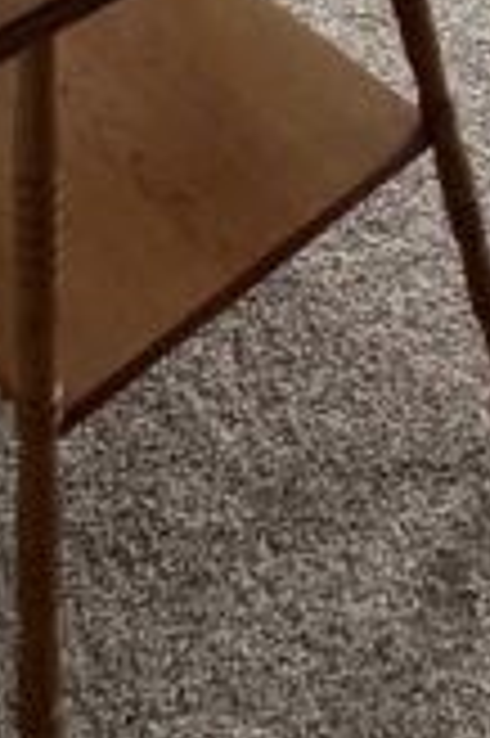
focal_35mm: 71
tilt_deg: -6.6
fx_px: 1453
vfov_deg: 17.9
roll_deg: +1.8
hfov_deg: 19.1
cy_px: -792
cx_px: 198
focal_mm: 2.22
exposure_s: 1/99
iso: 250
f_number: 2.2
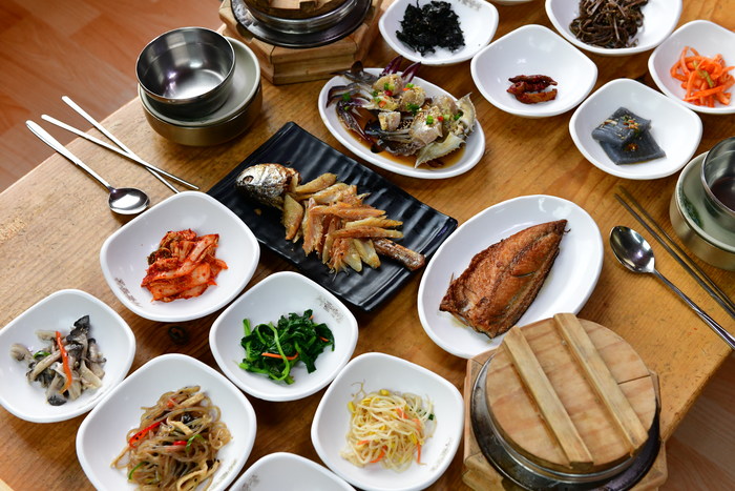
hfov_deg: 38.2
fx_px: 1062
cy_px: 246
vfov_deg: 26.0
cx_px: 368
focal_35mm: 52
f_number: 5
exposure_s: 1/125
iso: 2000
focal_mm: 52
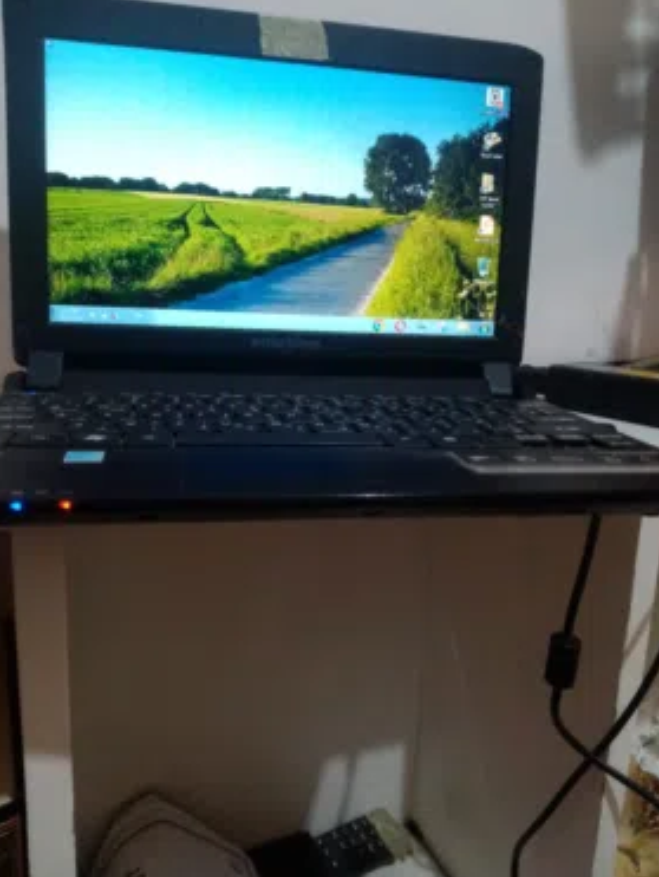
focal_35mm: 28
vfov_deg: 63.4
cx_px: 333
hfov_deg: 49.8
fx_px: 710
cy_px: 433
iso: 555
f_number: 1.8
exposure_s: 1/25
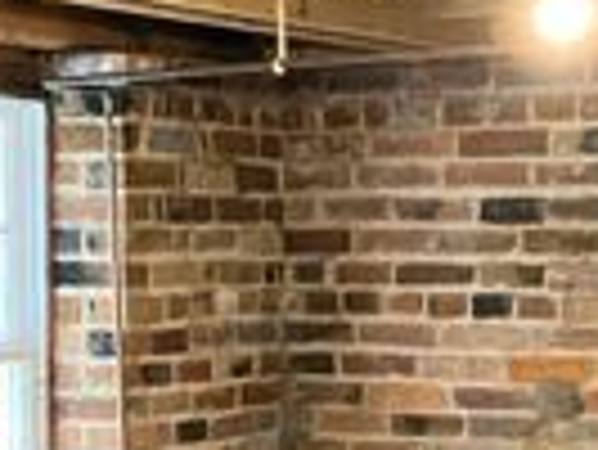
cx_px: 207
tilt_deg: -7.4
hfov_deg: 15.6
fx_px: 2179
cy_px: 585
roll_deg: +0.5
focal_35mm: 126
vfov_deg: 11.5
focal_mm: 3.99
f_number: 1.8
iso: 250
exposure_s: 1/40
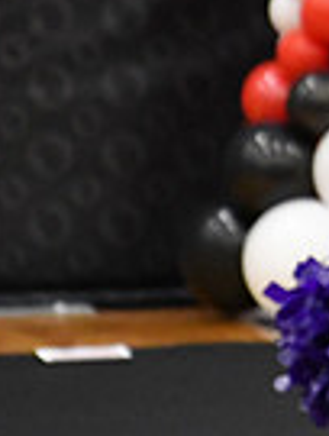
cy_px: -69
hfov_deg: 1.2
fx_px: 15577
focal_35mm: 1235
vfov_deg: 1.6
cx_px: 890
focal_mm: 200
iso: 5000
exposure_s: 1/800
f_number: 2.8
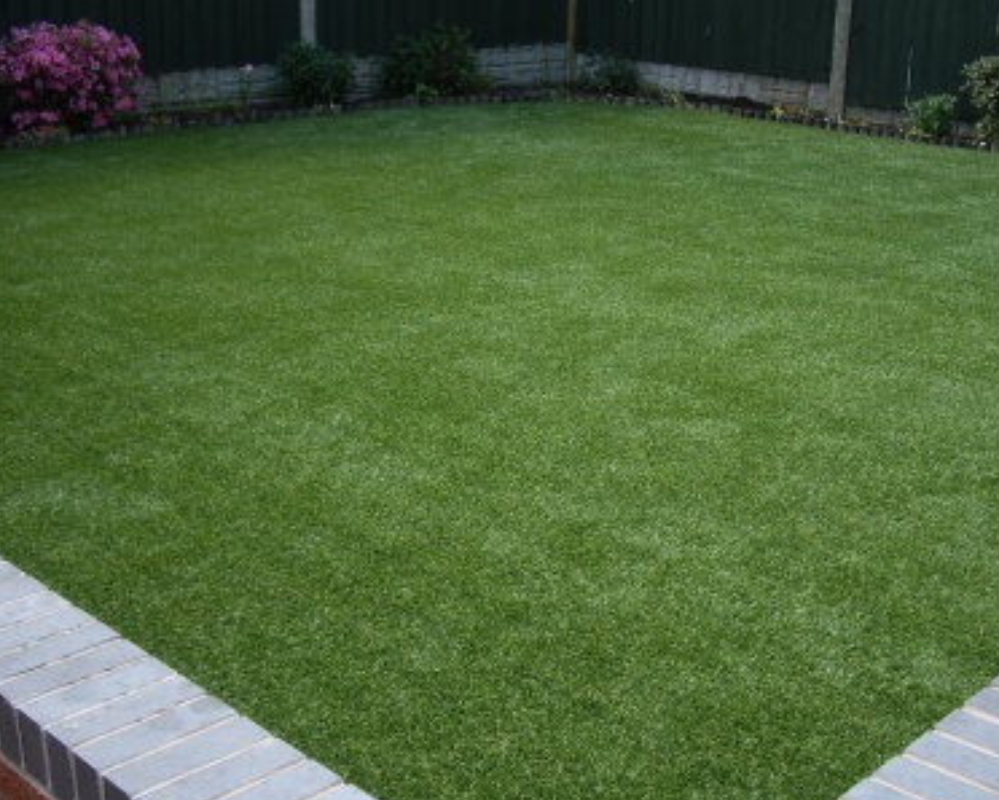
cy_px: 470
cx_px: 618
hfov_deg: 36.4
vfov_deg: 29.7
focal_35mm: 51
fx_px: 1509
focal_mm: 7.9
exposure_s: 1/160
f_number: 2.8
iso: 64
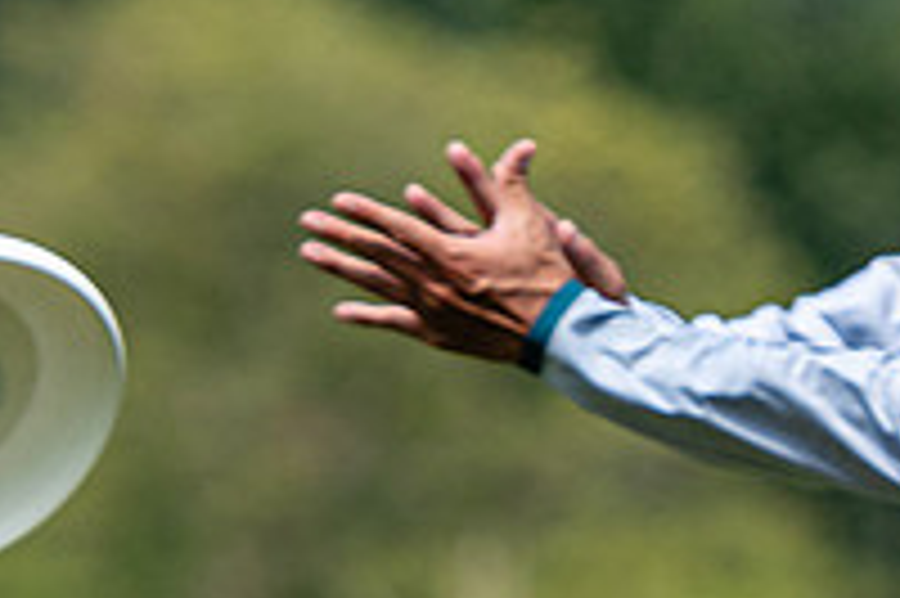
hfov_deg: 1.9
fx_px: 27277
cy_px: 601
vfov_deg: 1.3
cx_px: 1811
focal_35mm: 1092
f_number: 3.2
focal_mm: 170
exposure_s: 1/2000
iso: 125
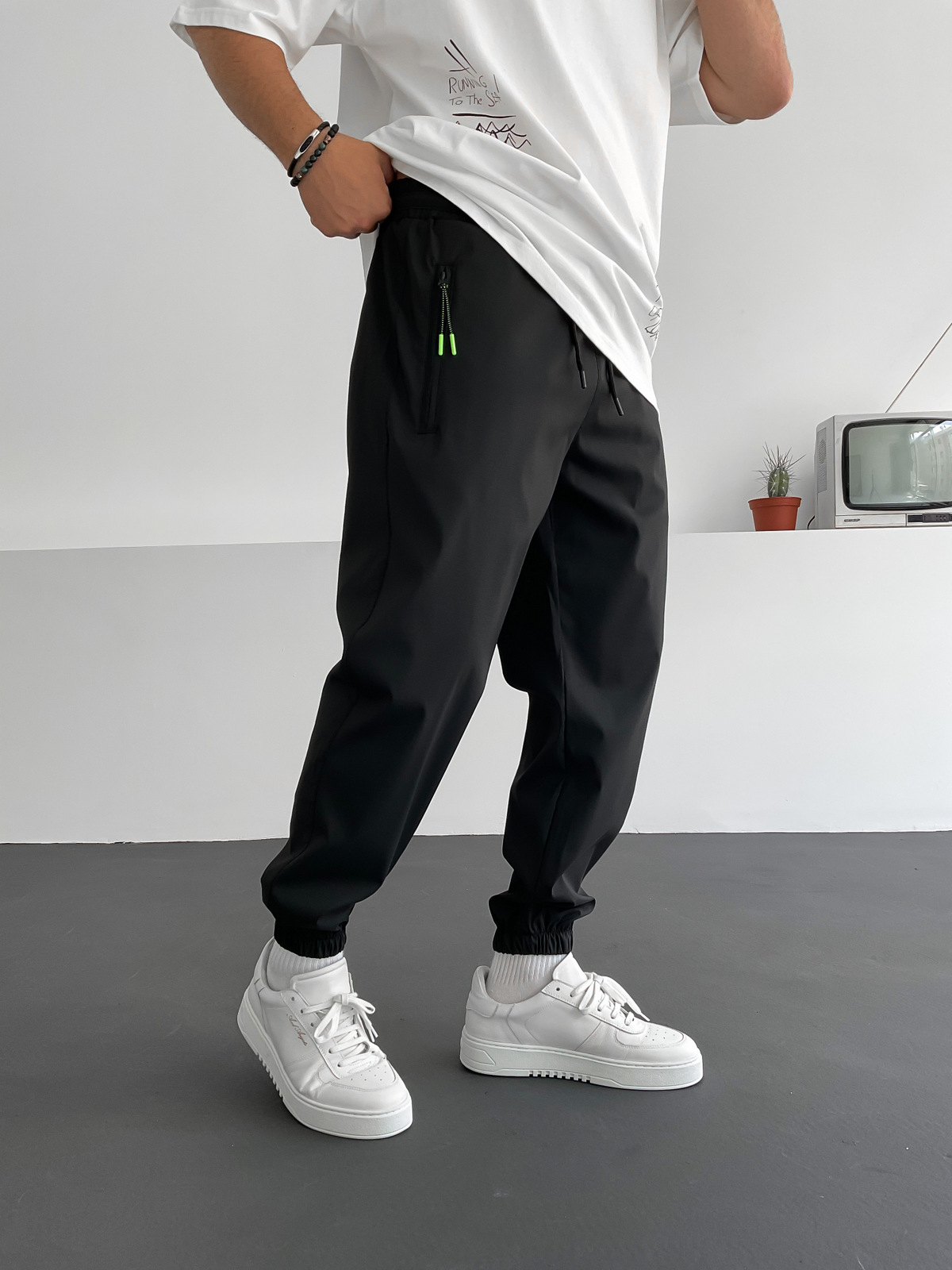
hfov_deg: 48.2
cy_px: 635
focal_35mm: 29
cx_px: 476
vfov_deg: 61.7
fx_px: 1063
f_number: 1.8
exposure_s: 1/120
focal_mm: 3
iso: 25
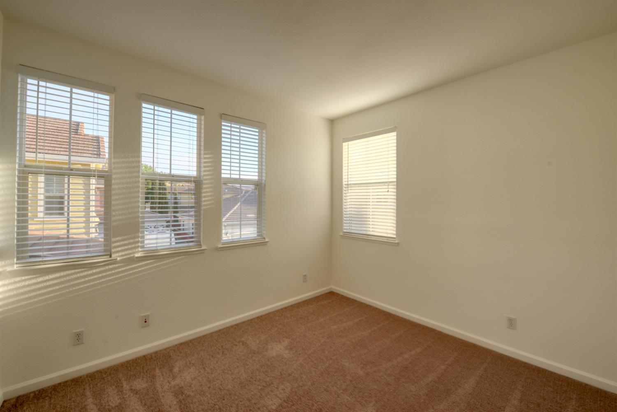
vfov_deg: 81.2
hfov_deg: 104.3
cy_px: 206
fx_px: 240
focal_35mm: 14
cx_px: 308
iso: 400
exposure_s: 1/100
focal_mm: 14
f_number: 10
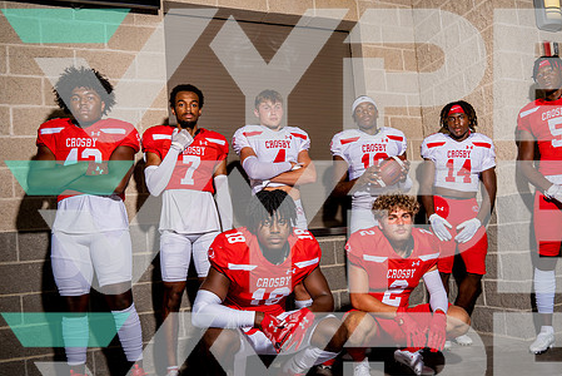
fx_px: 484
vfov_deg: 42.2
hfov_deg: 60.0
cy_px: 227
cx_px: 323
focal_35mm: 31
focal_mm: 24
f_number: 8
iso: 100
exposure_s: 1/250
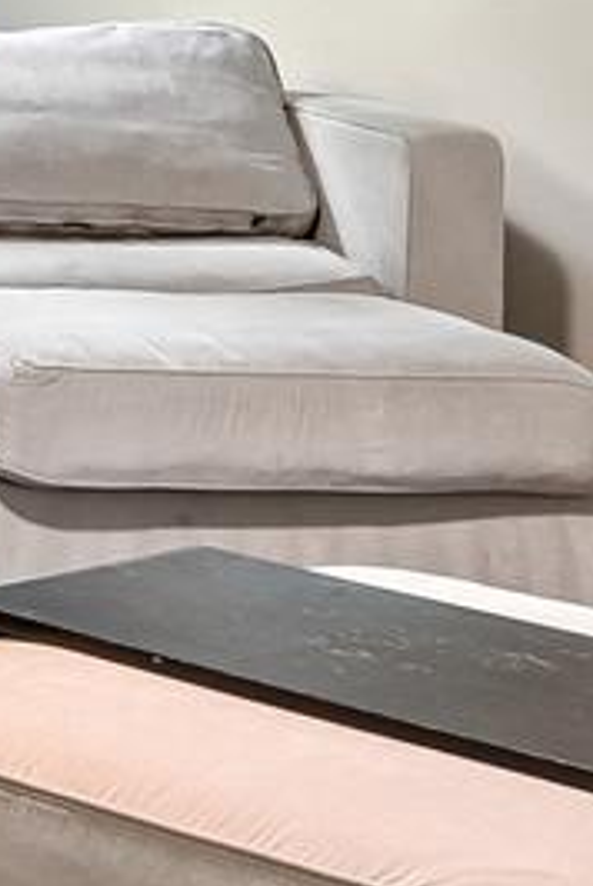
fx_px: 3031
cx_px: -949
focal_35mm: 123
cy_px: -165
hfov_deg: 9.6
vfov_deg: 16.0
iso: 400
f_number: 8
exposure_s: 1/1.67
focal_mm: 16
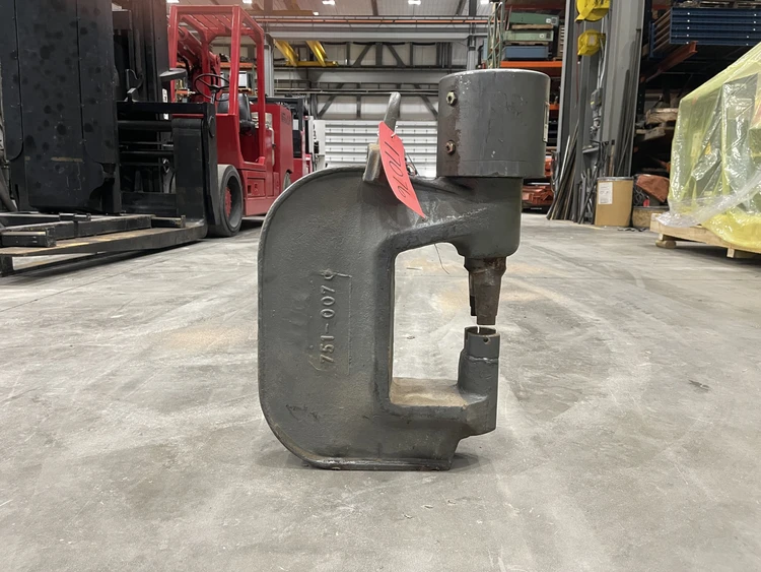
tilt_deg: -10.4
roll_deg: -0.9
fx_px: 550
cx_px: 380
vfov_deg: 54.9
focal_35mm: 25
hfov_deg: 69.4
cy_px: 286
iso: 400
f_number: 1.6
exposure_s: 1/60
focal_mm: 5.1
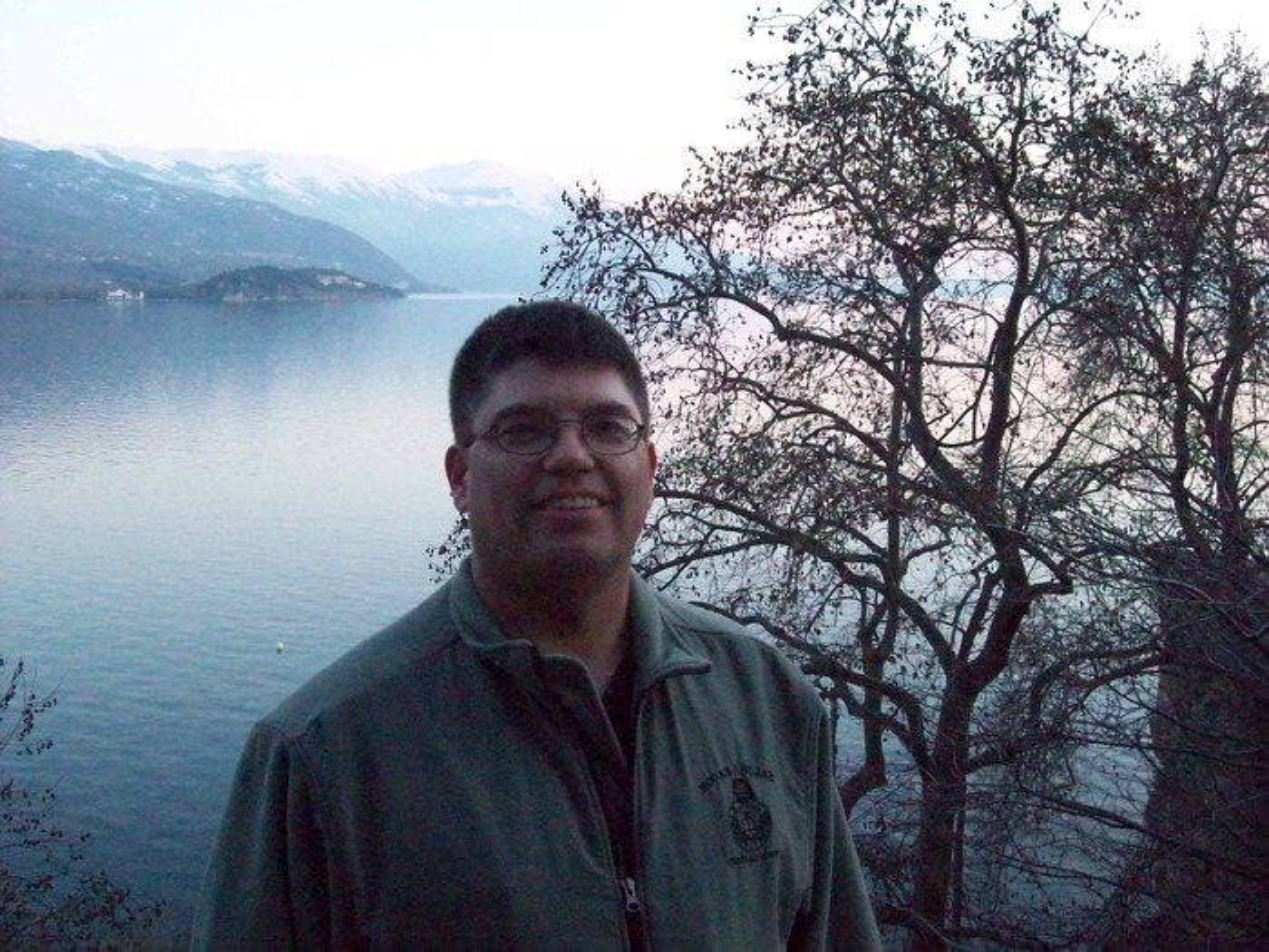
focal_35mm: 45
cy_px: 476
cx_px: 634
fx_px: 1650
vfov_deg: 32.2
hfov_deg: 42.1
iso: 648
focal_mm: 7.6
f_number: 3
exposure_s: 1/147
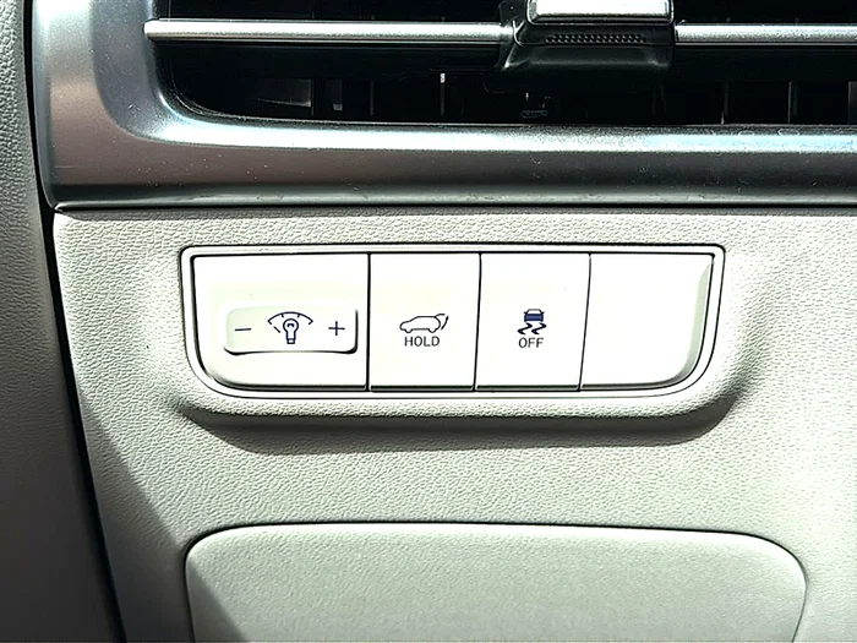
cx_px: 428
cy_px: 322
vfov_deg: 32.2
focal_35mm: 45
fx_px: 1114
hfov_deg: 42.1
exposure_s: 1/757
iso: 80
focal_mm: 6.86
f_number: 1.78
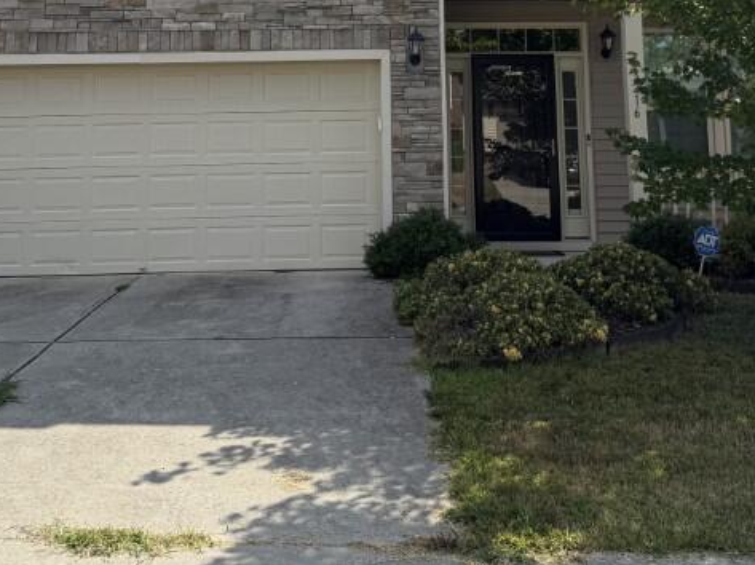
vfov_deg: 26.2
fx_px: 1133
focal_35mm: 52
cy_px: -27
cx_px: 374
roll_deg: +0.6
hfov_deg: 36.8
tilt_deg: +10.9
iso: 100
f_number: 1.78
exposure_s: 1/4975
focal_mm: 6.76
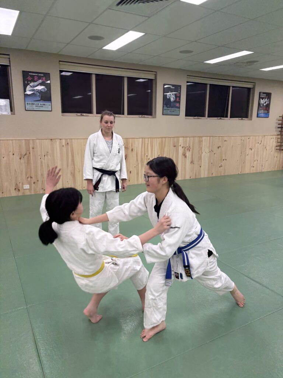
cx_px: 142
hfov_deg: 53.1
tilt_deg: -16.1
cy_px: 189
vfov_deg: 67.3
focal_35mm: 26
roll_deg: +0.4
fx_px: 283
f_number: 1.6
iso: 125
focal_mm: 5.96
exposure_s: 1/100
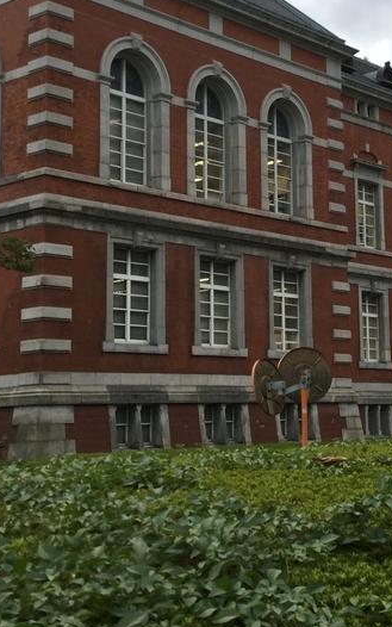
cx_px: 369
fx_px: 1093
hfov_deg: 19.9
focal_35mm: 64
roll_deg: +0.9
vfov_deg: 31.9
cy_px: 241
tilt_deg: +8.2
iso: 32
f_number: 2.4
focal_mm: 3.3
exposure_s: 1/50
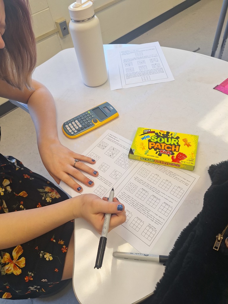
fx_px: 202
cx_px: 114
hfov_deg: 58.9
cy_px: 152
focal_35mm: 23
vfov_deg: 73.9
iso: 50
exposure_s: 1/120
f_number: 1.8
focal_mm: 5.54
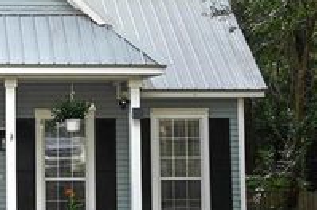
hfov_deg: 24.3
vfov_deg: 17.3
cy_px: 52
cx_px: -35
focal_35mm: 78
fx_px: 686
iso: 200
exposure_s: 1/160
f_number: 4.5
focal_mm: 21
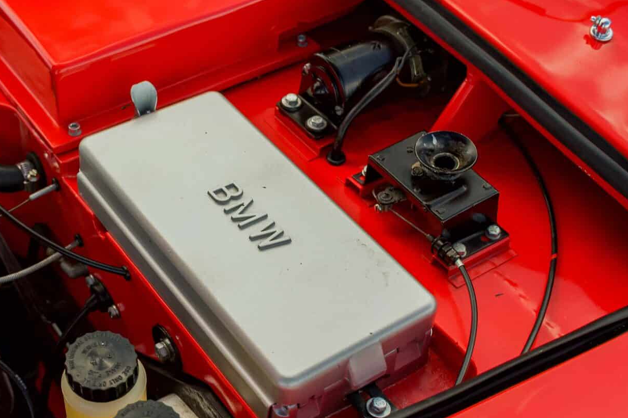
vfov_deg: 23.0
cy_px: 183
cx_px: 233
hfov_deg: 33.8
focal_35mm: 59
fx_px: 1029
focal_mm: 28
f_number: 3.5
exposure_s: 1/200
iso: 160
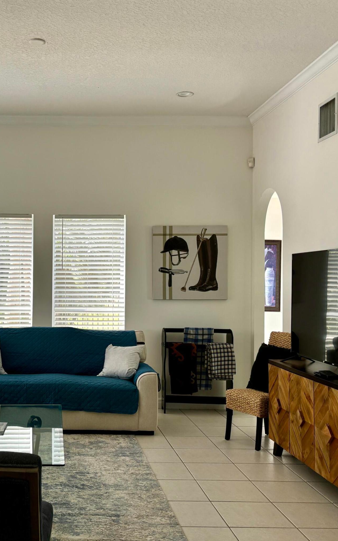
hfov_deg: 31.6
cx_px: 50
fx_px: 575
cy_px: 267
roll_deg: -0.5
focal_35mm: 39
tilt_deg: +2.0
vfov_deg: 50.4
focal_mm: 5.96
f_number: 1.6
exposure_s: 1/121
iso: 64
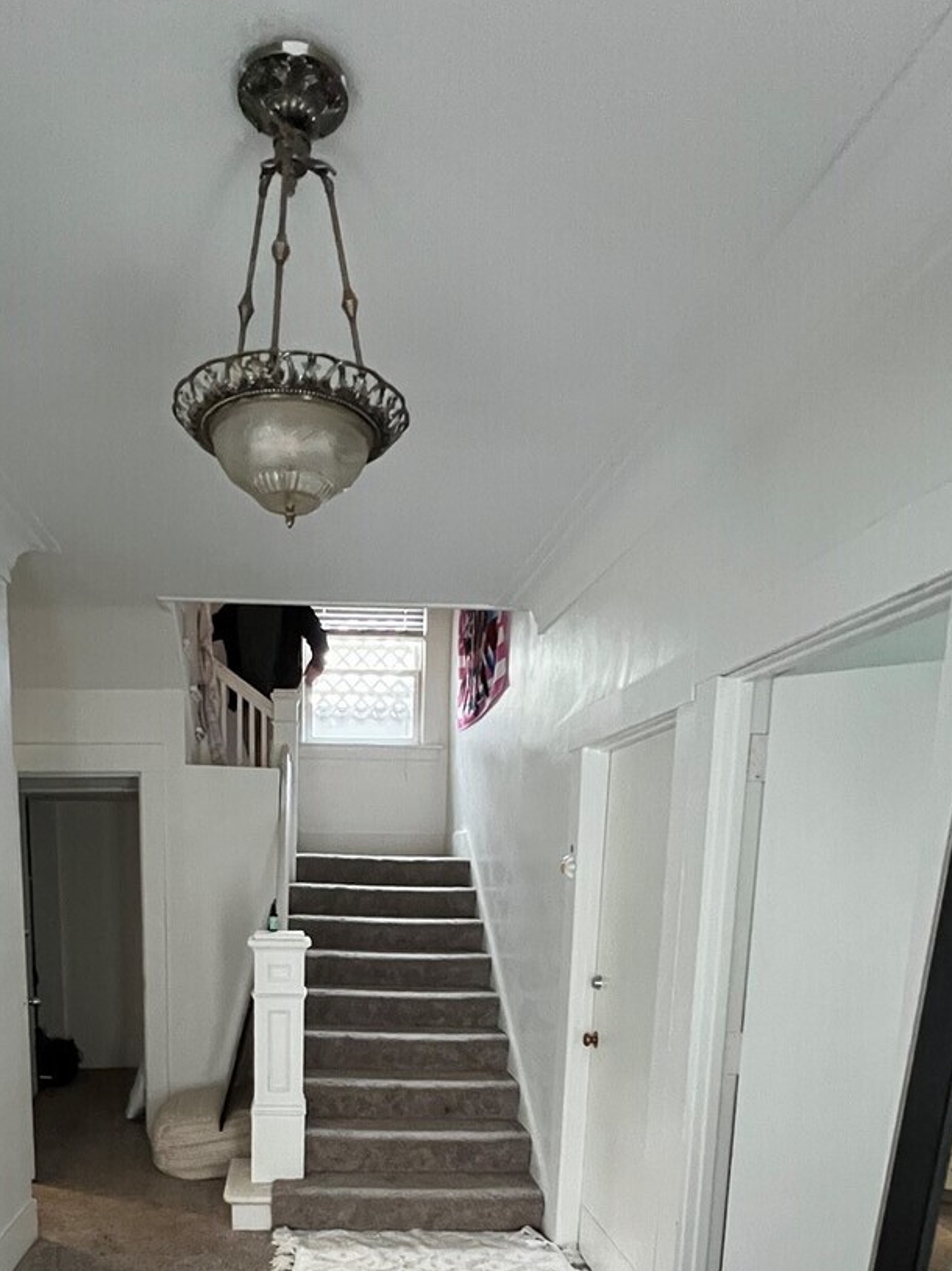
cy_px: 1016
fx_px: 844
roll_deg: -0.5
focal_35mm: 23
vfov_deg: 67.1
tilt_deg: -10.4
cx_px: 339
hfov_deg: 57.9
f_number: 1.8
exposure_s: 1/60
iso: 1000
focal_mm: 1.57
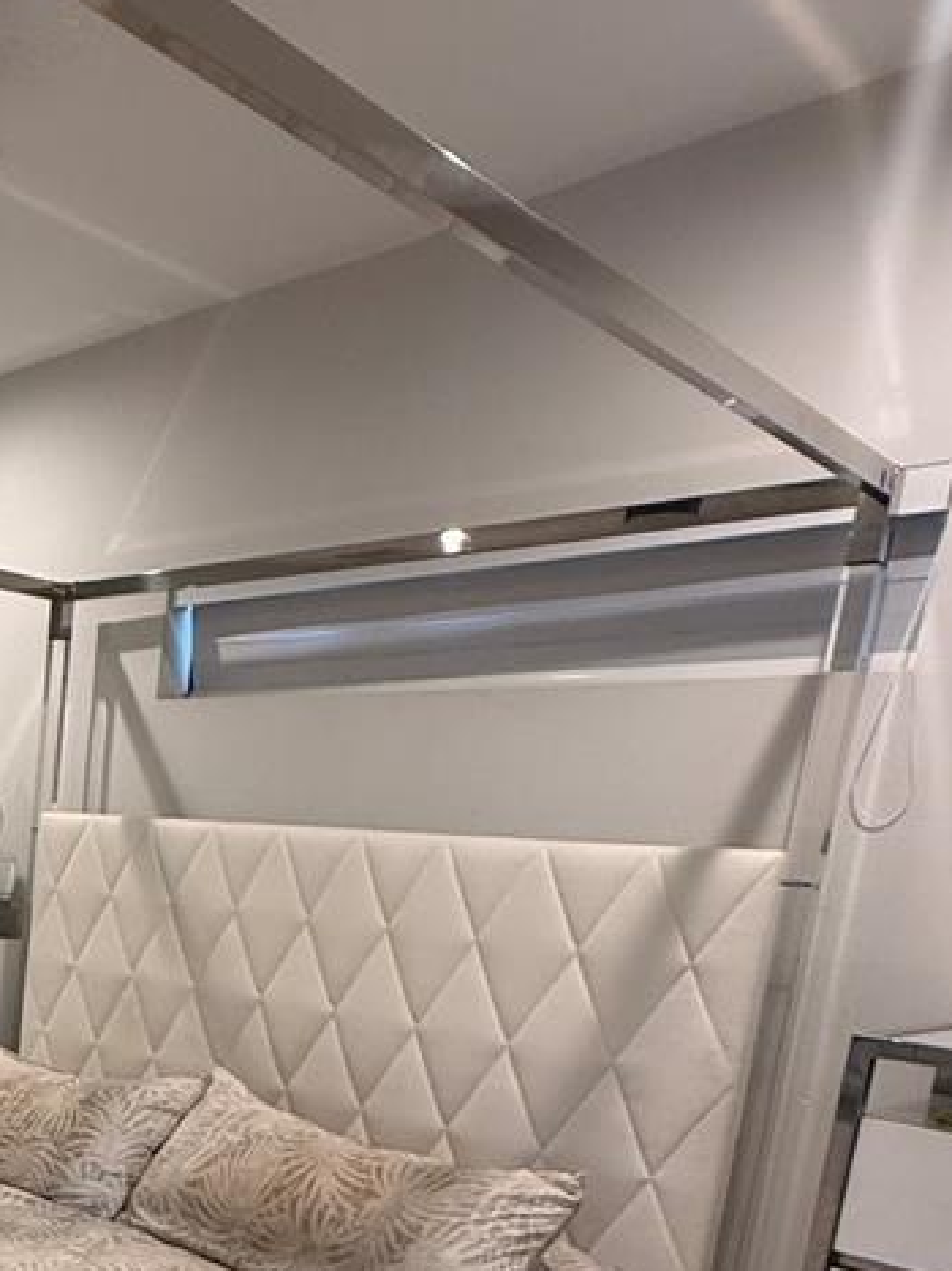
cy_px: 1089
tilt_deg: -8.9
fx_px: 1321
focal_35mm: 36
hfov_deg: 34.4
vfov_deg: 47.3
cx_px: -90
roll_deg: -4.3
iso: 200
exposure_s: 1/60
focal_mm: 2.22
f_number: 2.2
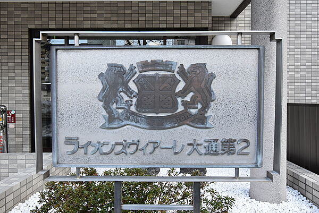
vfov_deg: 43.7
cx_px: 160
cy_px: 106
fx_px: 266
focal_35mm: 30
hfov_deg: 61.9
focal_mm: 20
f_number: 7.1
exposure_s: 1/125
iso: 400
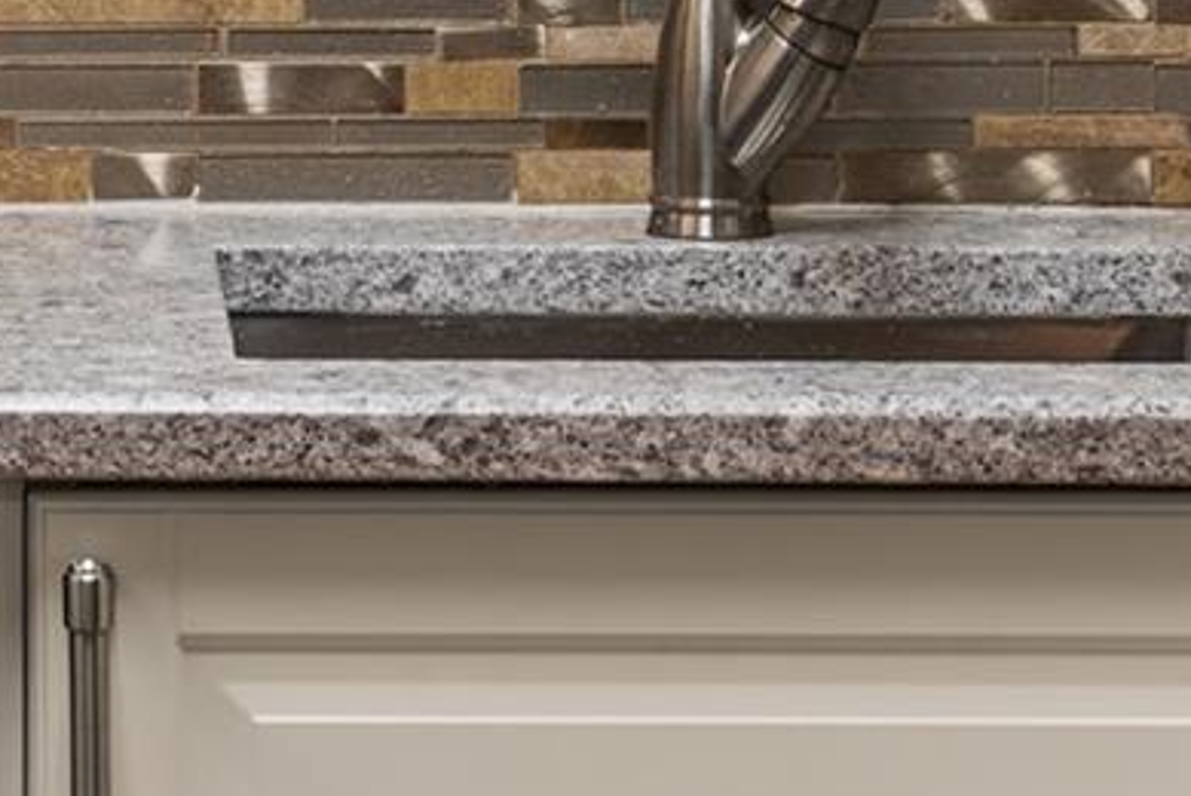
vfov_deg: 9.4
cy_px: -276
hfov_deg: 14.0
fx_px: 4767
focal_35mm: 144
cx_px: 28
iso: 200
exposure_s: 1/1.67
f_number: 8
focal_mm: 35
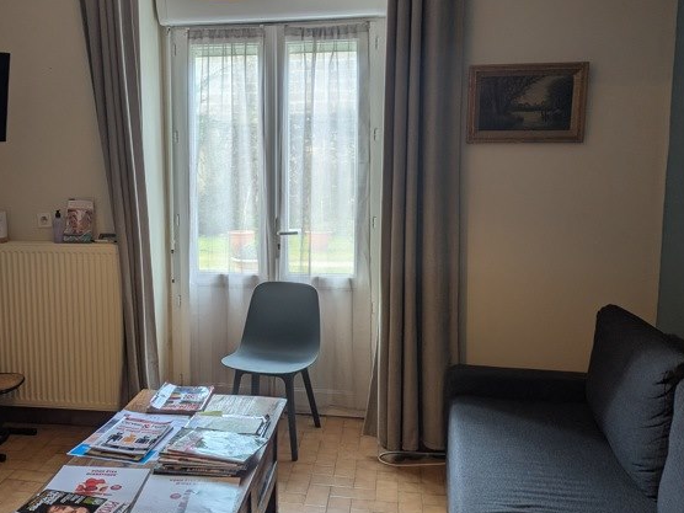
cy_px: 249
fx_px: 711
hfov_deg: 50.7
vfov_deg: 39.7
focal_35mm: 36
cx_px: 249
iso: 62
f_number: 1.89
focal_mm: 5.43
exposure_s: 1/50
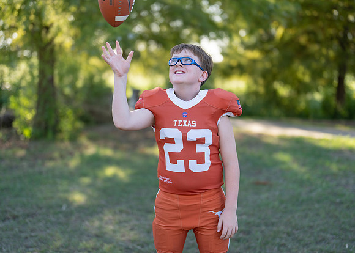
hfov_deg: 37.2
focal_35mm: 52
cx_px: 178
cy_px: 126
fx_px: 528
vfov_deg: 27.0
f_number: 1.2
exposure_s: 1/1250
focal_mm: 50
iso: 100
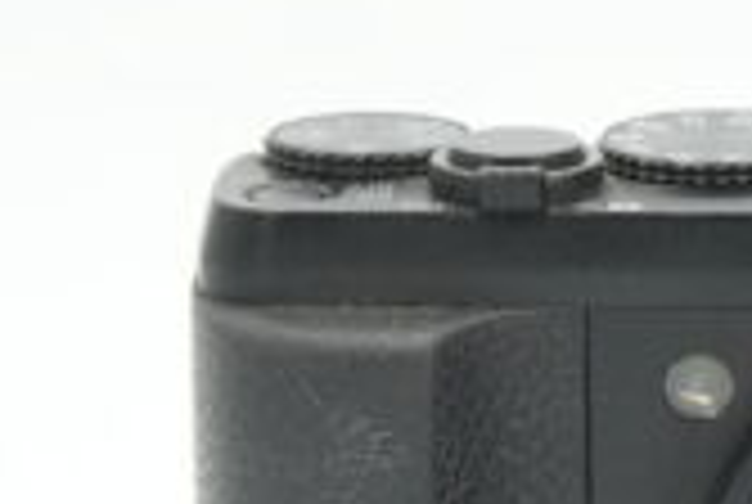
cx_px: 950
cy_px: 729
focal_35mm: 312
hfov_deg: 6.5
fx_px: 6529
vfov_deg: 4.4
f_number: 13
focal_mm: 58
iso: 1600
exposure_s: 1/250
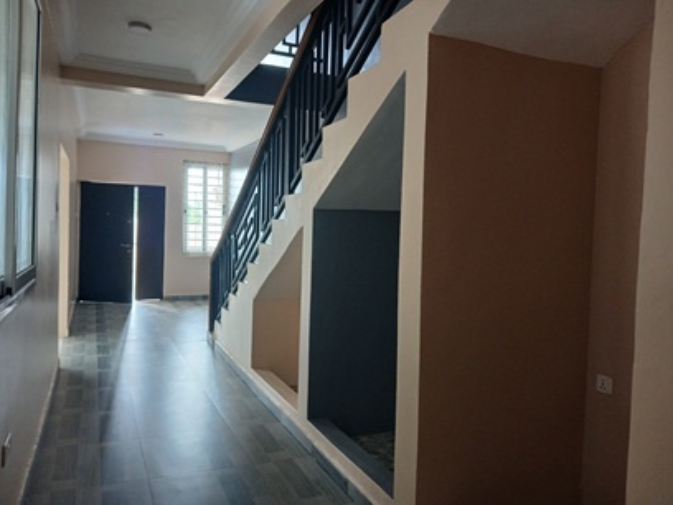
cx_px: 336
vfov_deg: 51.4
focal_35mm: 27
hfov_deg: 65.3
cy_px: 252
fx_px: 525
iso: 250
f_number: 1.8
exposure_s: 1/50
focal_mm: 3.98
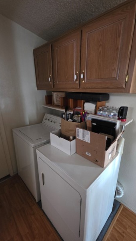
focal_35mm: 15
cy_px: 123
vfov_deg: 103.0
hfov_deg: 70.4
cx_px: 75
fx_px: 96
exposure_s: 1/30
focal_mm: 2.2
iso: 1000
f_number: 1.9
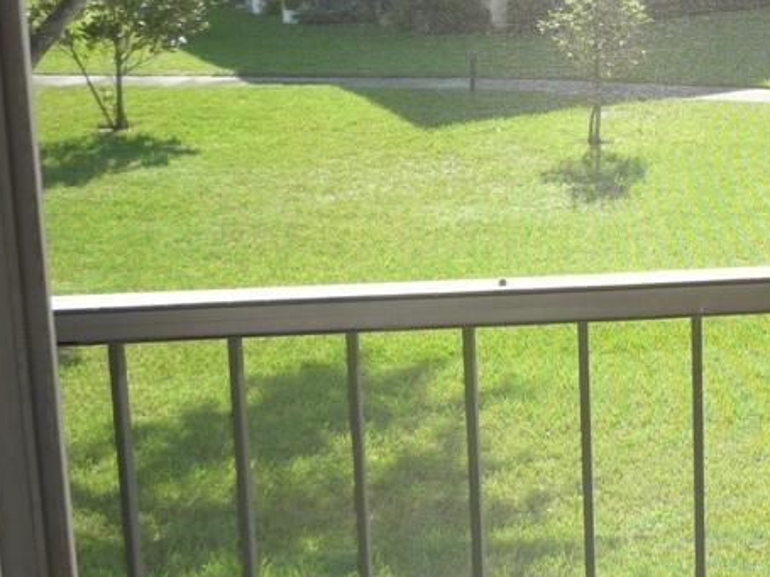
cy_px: 78
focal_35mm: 72
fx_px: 1601
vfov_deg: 20.1
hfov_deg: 25.5
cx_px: 790
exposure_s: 1/160
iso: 100
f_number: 4
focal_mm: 5.2
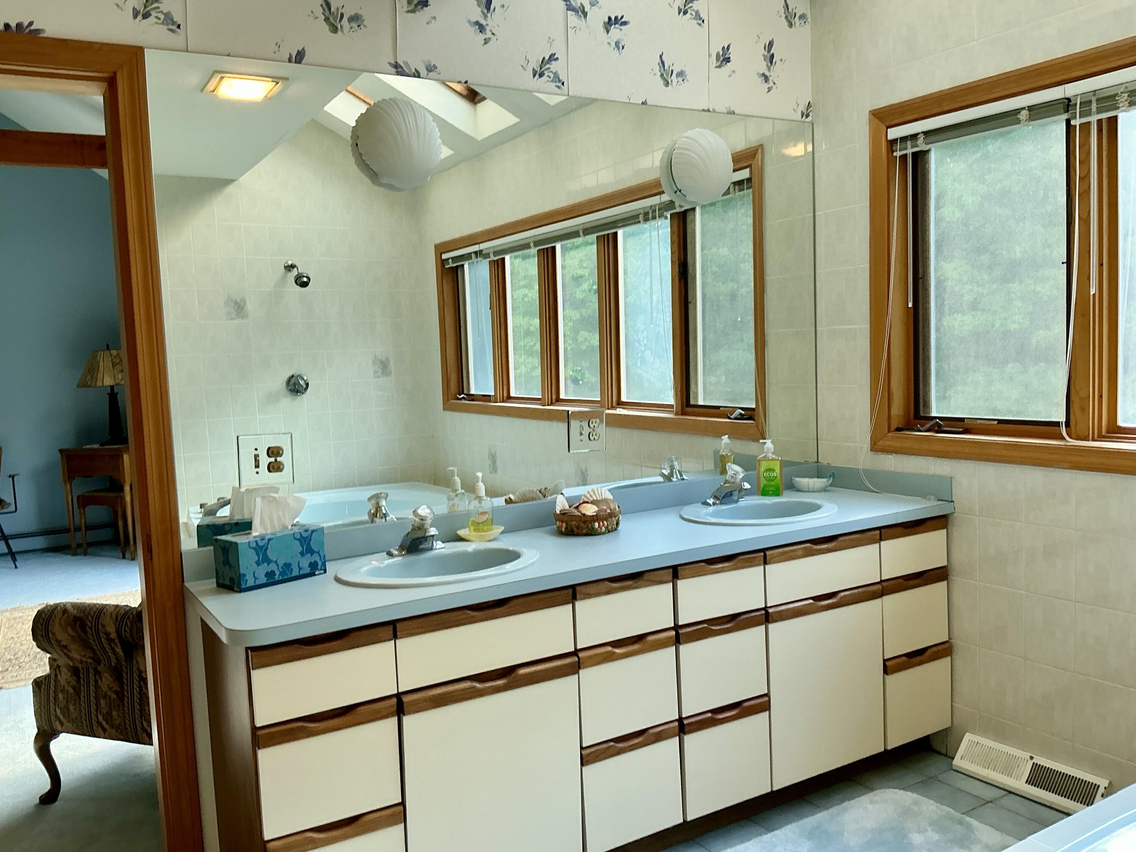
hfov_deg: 63.4
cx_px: 568
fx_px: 919
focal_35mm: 28
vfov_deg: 49.7
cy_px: 426
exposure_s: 1/60
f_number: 1.8
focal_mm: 3
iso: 50
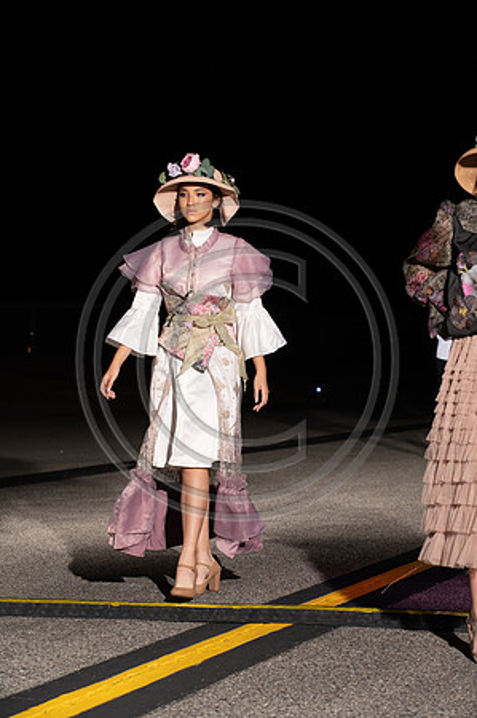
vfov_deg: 20.4
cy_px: 359
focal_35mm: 100
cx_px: 238
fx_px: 1992
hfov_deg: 13.7
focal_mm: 100
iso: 1000
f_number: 6.3
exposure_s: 1/200
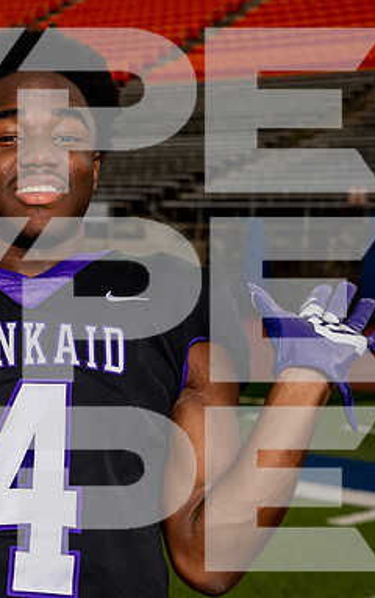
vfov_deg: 22.8
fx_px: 1485
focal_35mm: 91
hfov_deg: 14.2
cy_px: 301
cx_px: -8
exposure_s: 1/200
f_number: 5.6
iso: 100
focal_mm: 59
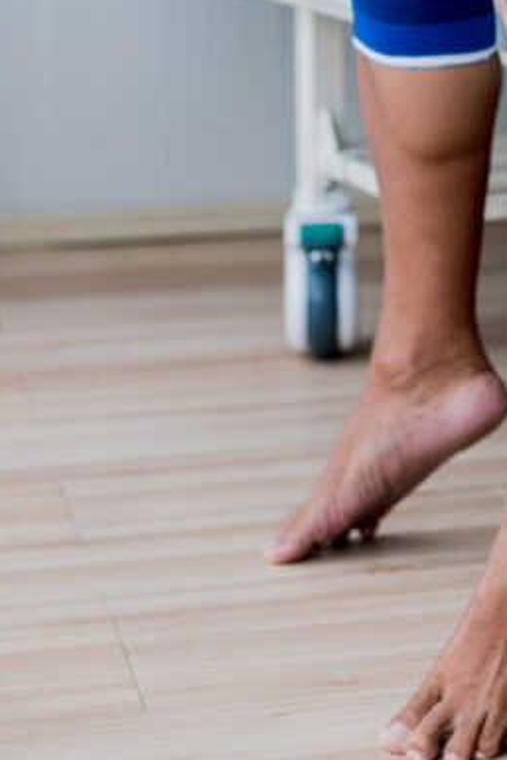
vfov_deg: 14.8
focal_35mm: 133
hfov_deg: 10.2
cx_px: 543
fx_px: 2807
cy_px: -197
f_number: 2
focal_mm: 50
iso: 100
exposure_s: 1/320
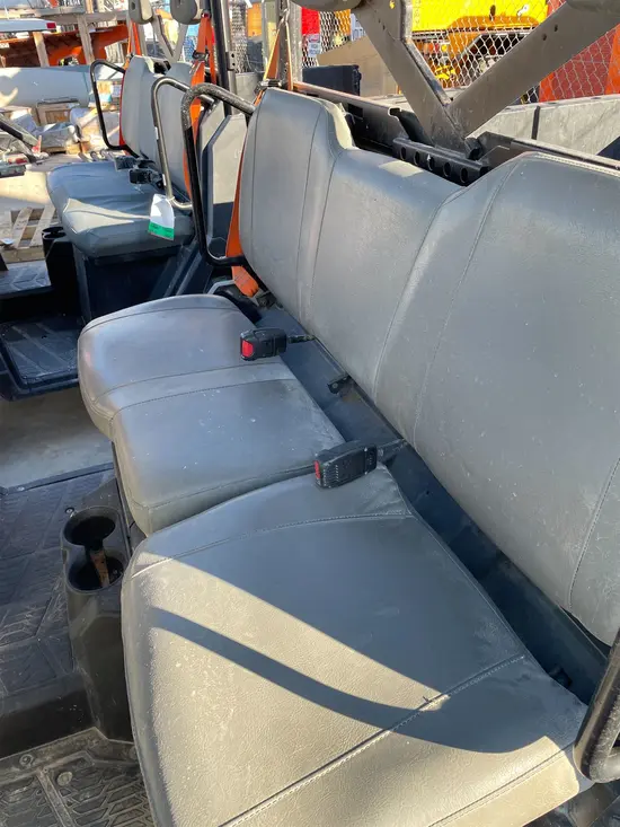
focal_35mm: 26
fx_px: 621
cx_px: 310
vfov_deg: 67.3
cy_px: 414
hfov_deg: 53.1
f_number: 1.6
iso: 32
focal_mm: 4.2
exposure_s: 1/240
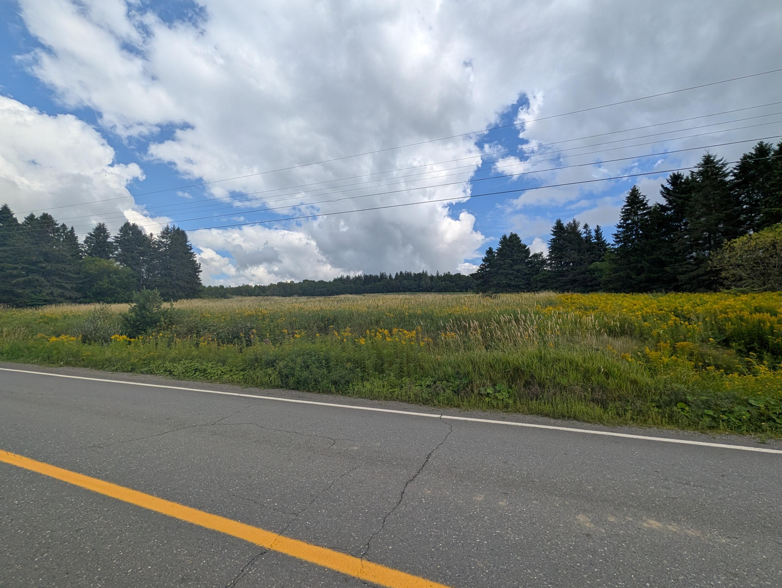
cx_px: 391
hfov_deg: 110.5
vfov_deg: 94.6
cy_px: 294
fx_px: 271
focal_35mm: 12
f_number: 1.7
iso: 54
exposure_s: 1/4505
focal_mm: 2.02
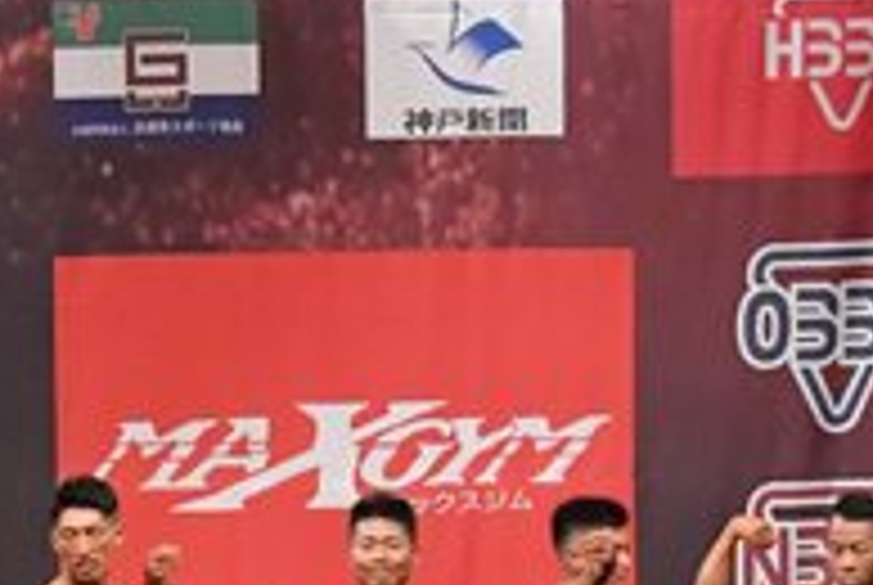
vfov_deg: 4.4
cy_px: 590
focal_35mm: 311
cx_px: -38
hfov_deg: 6.6
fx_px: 7553
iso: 9000
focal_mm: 52
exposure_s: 1/400
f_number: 5.6
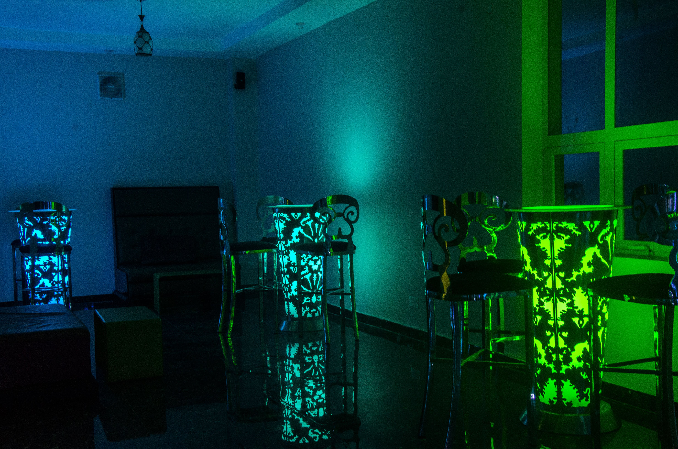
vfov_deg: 31.8
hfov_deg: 46.5
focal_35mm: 42
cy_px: 224
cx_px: 339
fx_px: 789
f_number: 10
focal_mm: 28
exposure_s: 1/2.5
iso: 1600
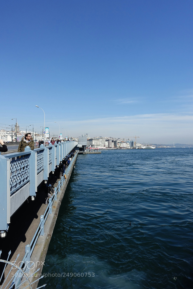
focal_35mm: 24
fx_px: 193
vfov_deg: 73.8
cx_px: 96
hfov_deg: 53.1
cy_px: 144
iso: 125
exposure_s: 1/400
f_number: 7.1
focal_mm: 8.8
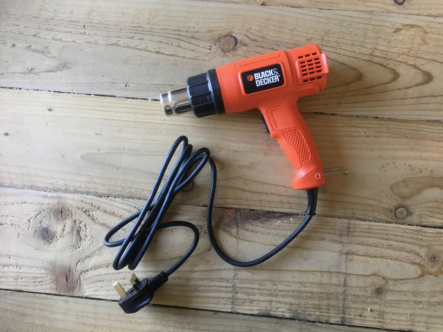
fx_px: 371
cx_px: 222
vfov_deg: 48.2
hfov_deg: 61.7
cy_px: 166
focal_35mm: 29
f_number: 2.2
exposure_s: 1/33
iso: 125
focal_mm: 4.15
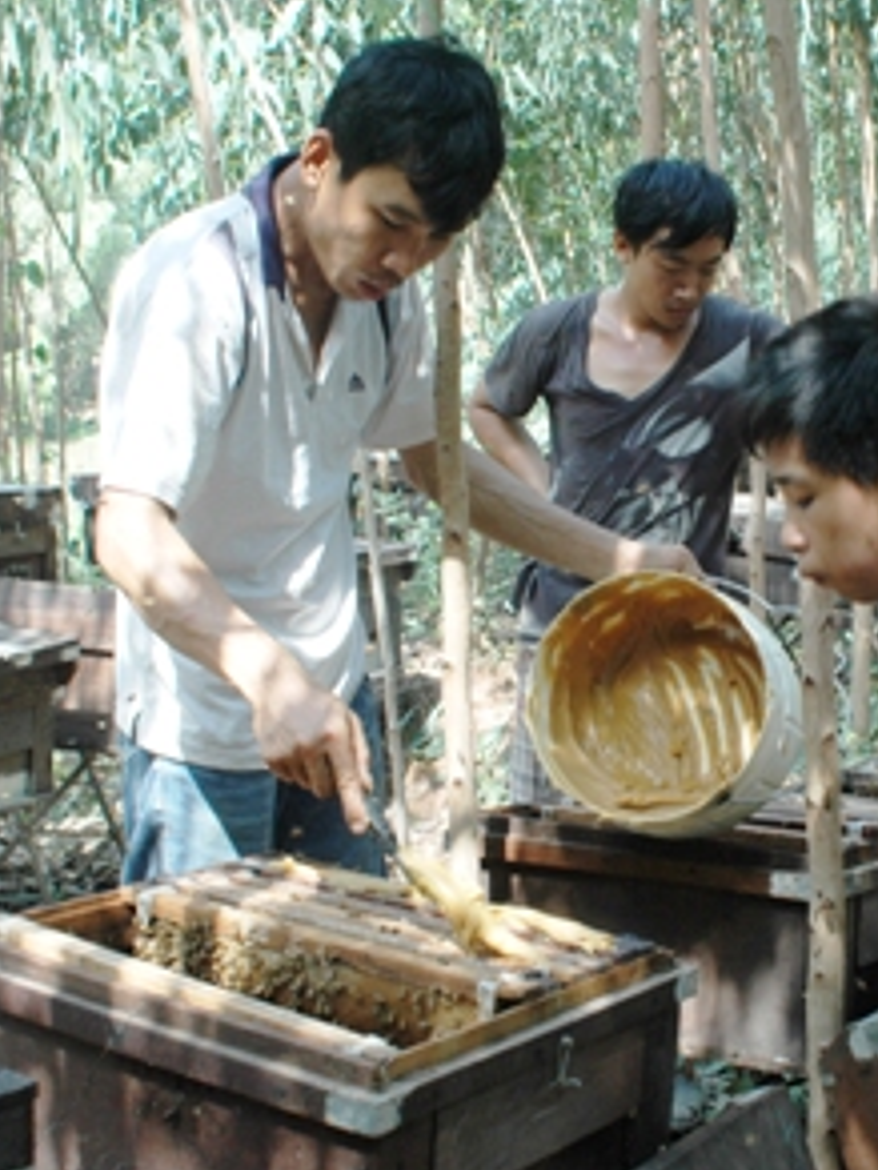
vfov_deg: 31.2
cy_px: 593
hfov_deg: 23.4
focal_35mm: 62
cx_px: 653
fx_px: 2097
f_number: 6.3
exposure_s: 1/160
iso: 250
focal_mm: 28
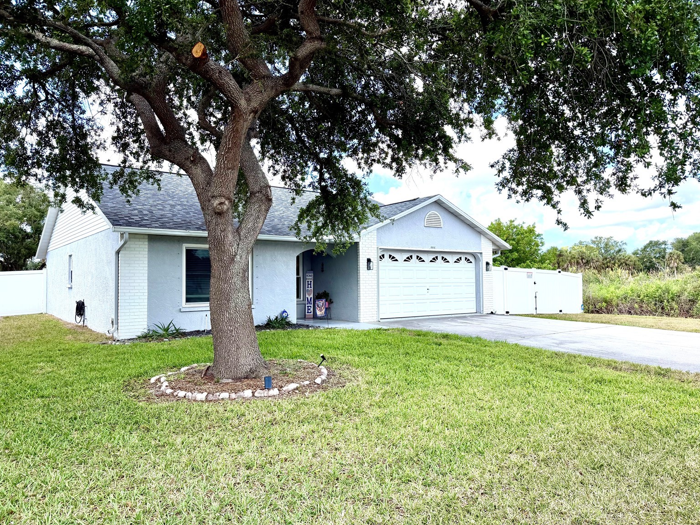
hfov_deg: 69.4
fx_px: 506
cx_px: 357
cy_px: 264
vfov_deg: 54.9
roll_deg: +0.9
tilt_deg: +3.2
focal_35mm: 25
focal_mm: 6.76
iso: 100
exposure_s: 1/2299
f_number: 1.78
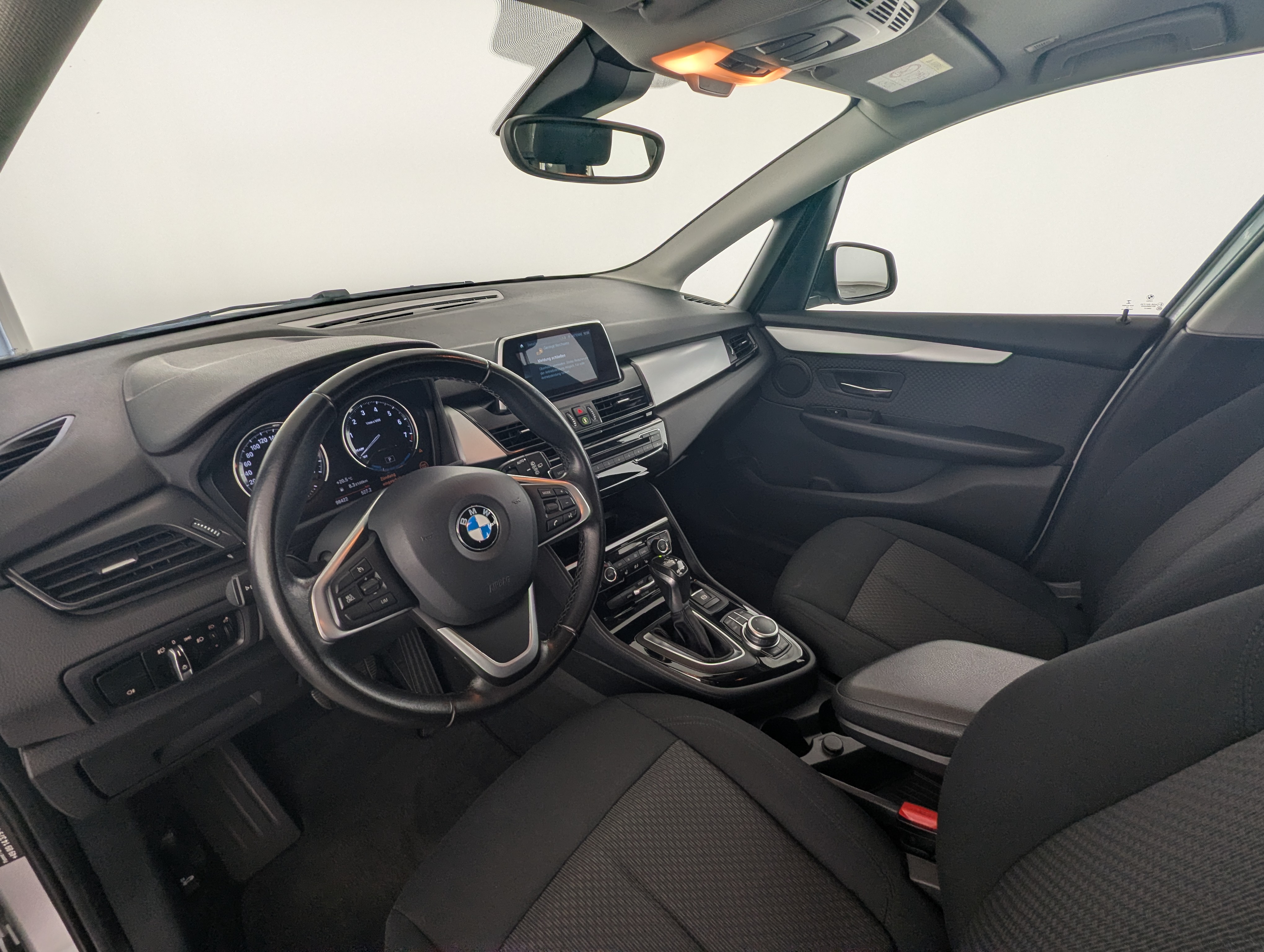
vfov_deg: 78.2
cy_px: 476
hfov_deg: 94.4
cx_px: 632
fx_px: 585
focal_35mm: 16
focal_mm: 2.35
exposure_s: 1/100
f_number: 2.2
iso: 48
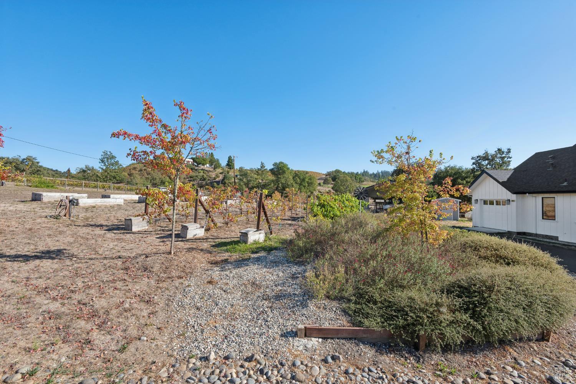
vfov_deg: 73.7
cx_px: 288
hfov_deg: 96.7
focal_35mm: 16
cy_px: 192
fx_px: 256
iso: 320
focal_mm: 16
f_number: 10
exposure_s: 1/500
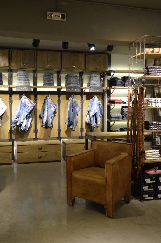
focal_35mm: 36
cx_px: 80
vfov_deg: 53.2
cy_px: 122
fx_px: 243
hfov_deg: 36.7
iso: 1600
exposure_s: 1/160
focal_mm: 24
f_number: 2.8
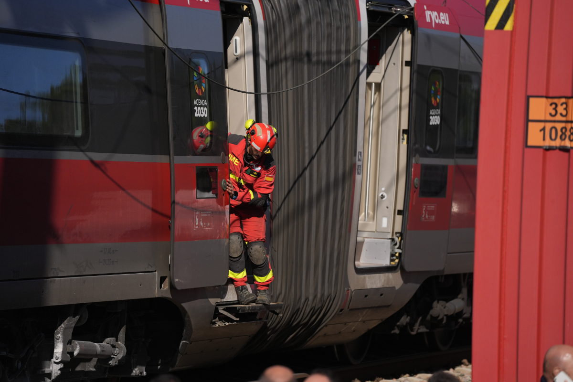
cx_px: 286
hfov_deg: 10.3
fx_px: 3183
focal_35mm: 200
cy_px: 191
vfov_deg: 6.9
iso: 400
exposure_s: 1/16000
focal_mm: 200
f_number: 2.8
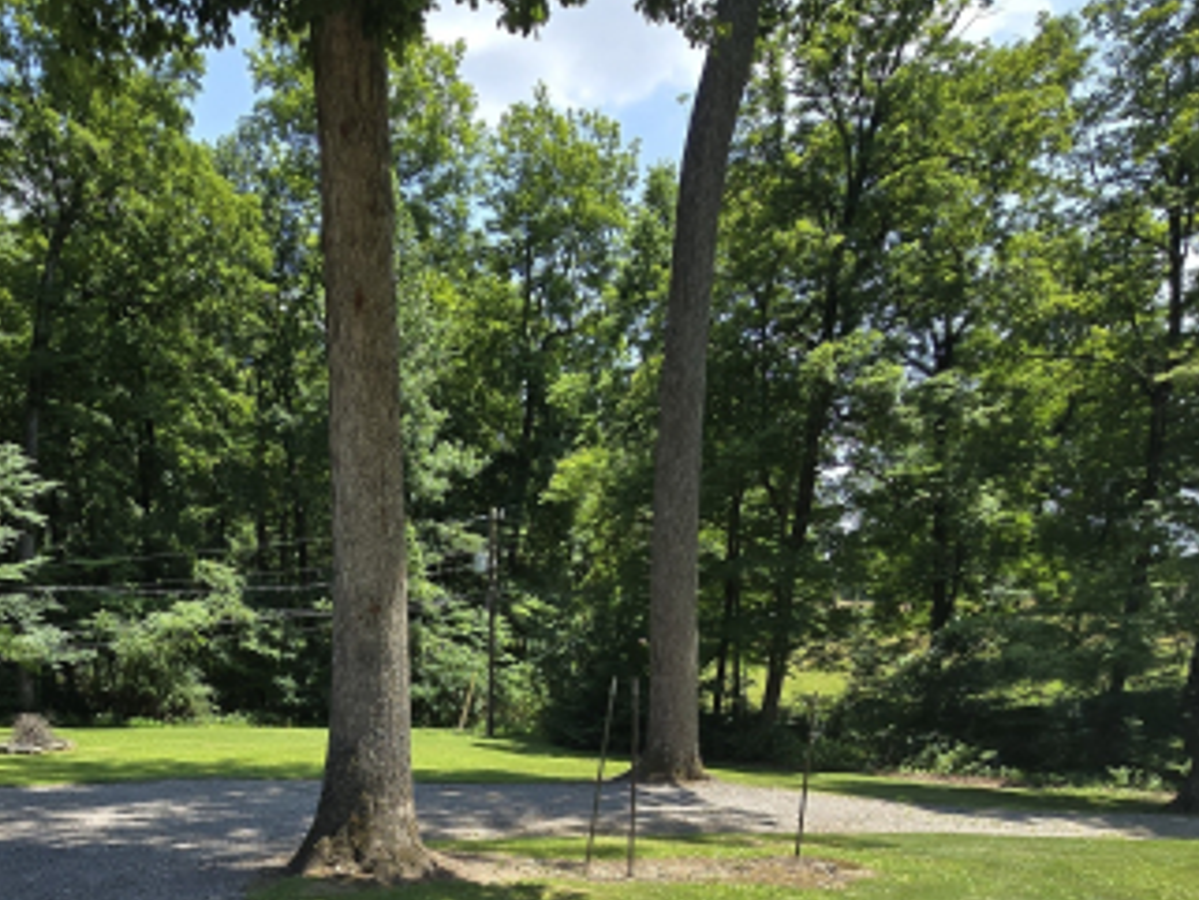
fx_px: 936
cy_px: 907
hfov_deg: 63.6
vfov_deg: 43.7
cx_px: 398
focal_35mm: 27
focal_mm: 2.2
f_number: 2.2
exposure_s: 1/1163
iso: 50
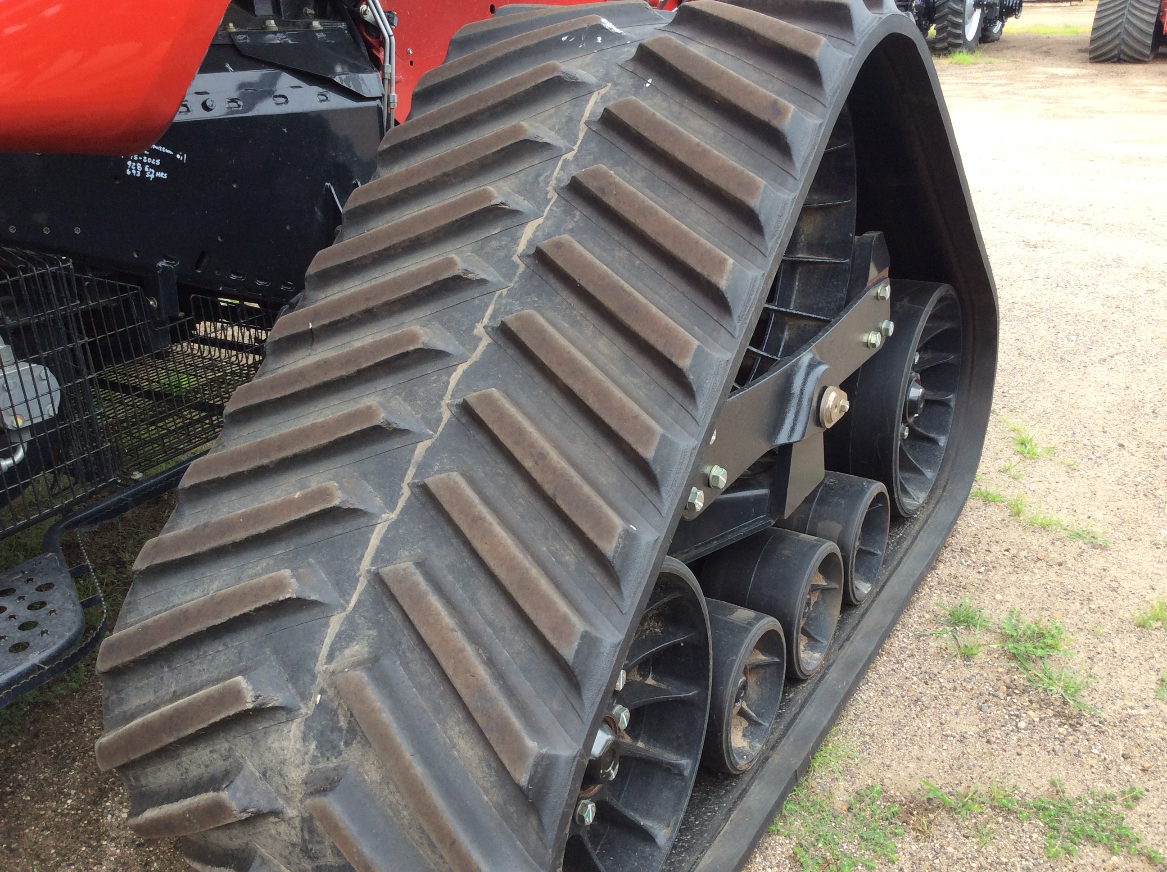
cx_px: 584
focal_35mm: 32
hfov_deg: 56.9
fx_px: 1077
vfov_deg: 44.1
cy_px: 436
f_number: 2.4
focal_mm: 3.3
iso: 32
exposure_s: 1/142
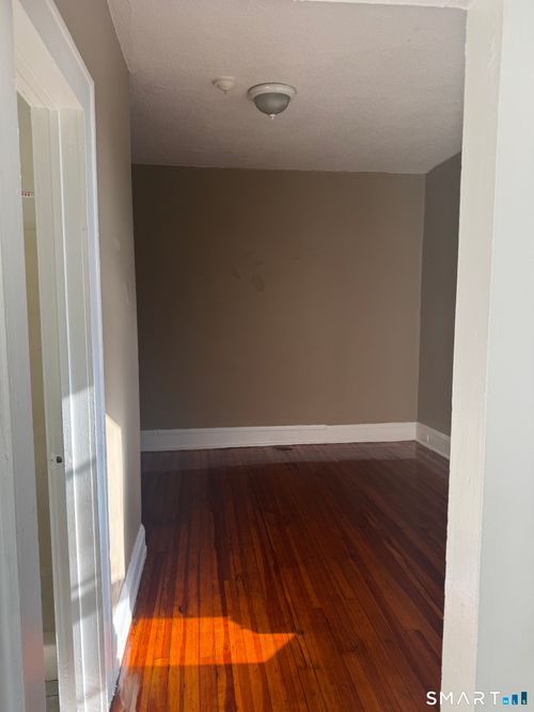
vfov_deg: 71.6
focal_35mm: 24
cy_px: 356
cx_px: 267
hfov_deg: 56.8
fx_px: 494
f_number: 1.78
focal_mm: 6.76
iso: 80
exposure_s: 1/312
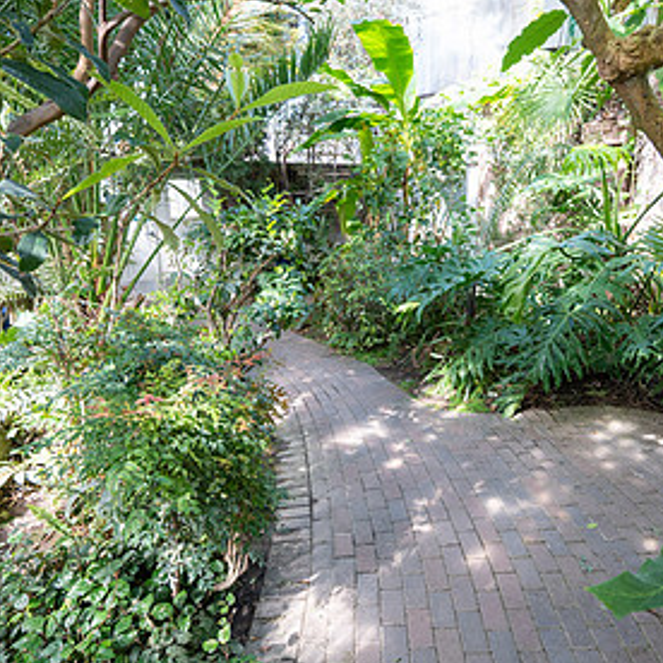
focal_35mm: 25
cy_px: 309
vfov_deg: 62.9
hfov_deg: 62.1
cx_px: 411
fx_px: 542
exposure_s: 1/160
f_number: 4
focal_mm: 14
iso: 320
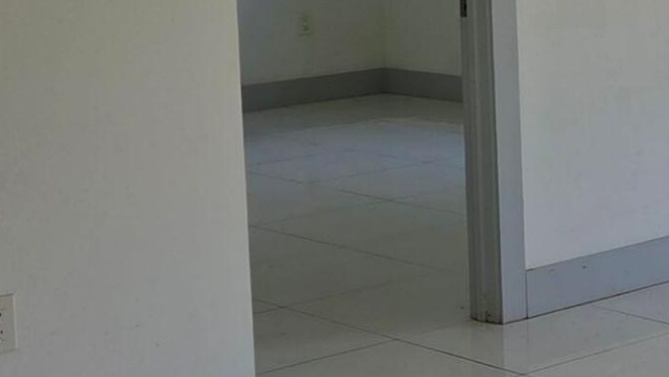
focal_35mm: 108
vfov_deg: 11.1
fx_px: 1916
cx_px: 838
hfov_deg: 18.6
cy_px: -46
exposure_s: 1/120
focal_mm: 5.4
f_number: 1.8
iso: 25
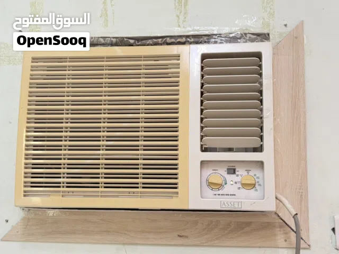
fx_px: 235
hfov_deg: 71.6
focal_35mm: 24
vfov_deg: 56.8
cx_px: 170
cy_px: 127
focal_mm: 6.76
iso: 320
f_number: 1.78
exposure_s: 1/50
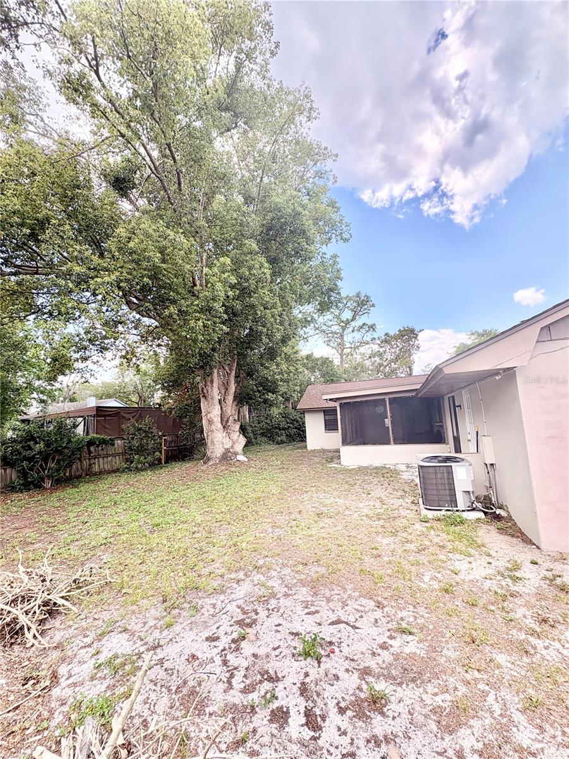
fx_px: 307
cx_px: 284
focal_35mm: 14
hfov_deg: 85.7
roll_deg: +3.1
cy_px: 380
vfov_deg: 102.1
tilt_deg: +9.4
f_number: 2.2
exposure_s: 1/421
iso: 64
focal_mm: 2.22
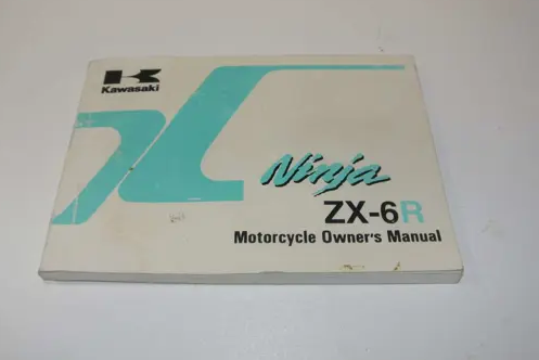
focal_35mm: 39
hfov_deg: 49.5
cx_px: 249
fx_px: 584
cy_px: 179
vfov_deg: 34.3
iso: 200
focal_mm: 13.6
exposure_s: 1/60
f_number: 4.5
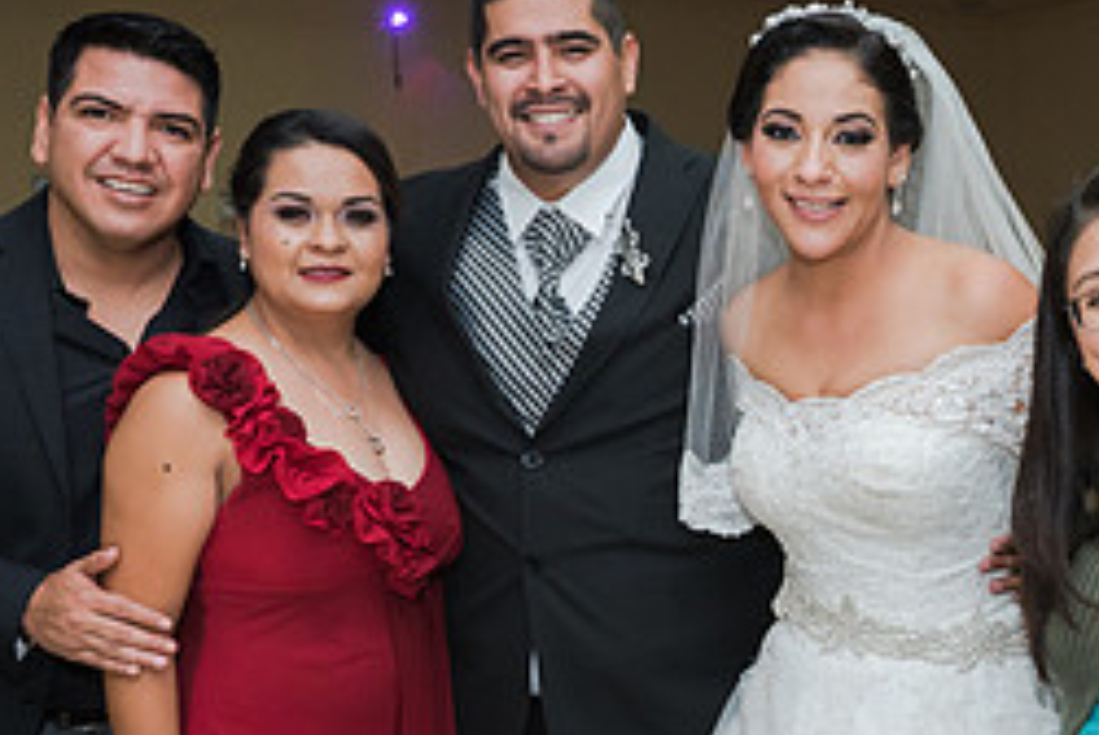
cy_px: 536
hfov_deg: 32.3
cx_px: 898
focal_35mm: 60
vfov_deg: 22.5
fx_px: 1834
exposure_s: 1/100
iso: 1600
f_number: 4
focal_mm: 26
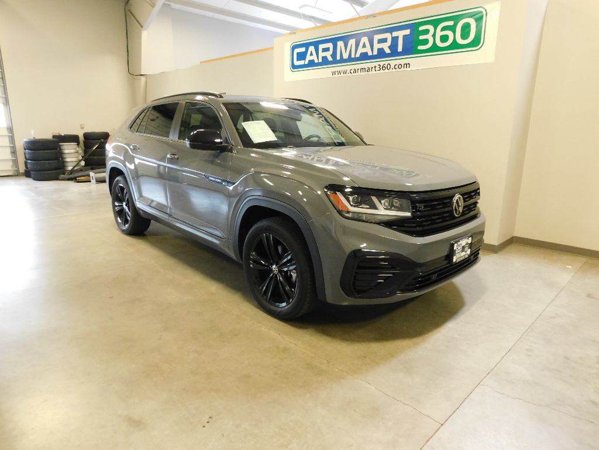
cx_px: 300
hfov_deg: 73.9
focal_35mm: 23
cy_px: 225
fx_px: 398
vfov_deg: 58.9
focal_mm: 4
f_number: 3
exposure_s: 1/15
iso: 400
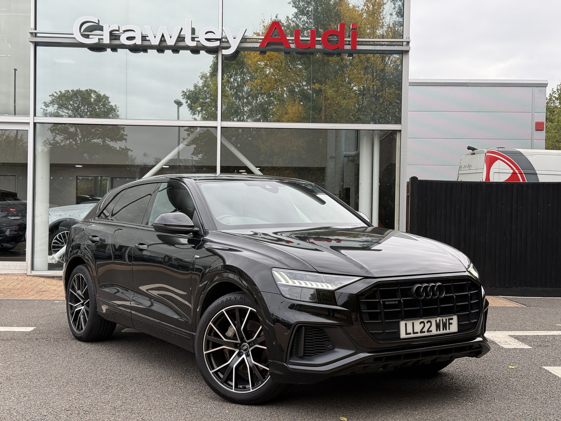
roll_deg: -1.3
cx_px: 280
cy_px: 210
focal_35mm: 48
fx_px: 778
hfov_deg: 39.7
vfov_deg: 30.3
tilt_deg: +1.0
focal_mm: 6.76
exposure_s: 1/769
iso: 80
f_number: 1.78
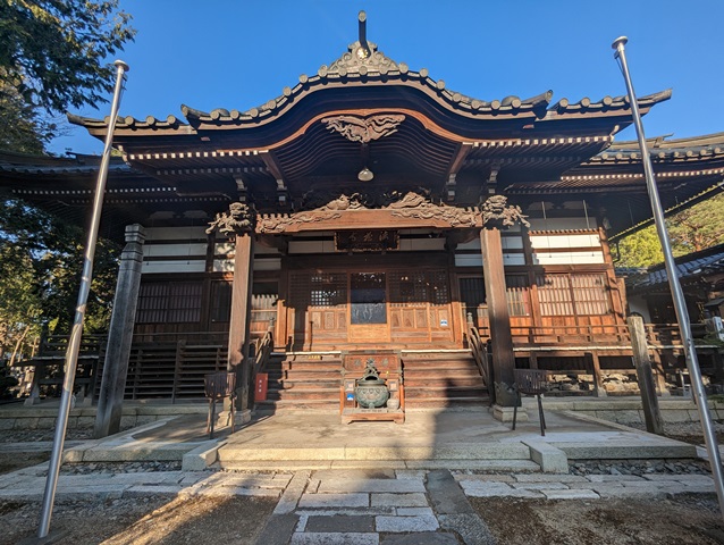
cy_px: 272
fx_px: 335
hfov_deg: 94.4
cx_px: 362
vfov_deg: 78.2
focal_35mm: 16
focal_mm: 2.35
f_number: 2.2
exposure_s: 1/1114
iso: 47
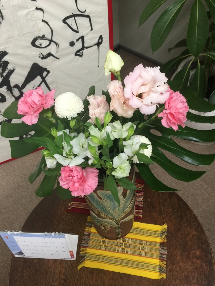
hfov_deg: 48.2
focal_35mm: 29
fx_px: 240
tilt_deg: -53.2
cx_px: 108
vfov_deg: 61.7
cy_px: 143
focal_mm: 4.15
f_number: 2.2
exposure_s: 1/15
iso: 40
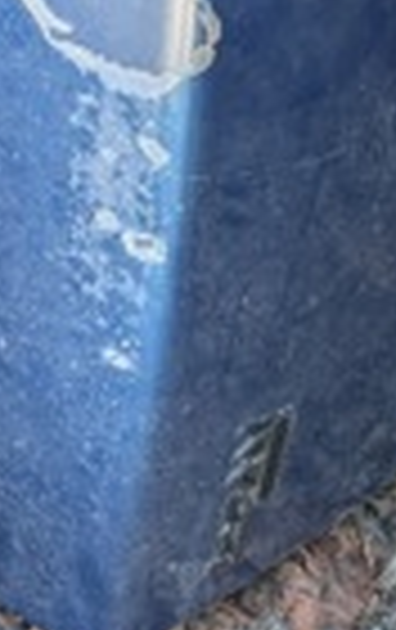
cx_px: 272
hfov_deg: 15.0
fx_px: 1496
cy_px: -310
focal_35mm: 87
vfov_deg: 20.4
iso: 176
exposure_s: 1/356
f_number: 1.68
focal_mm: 6.9
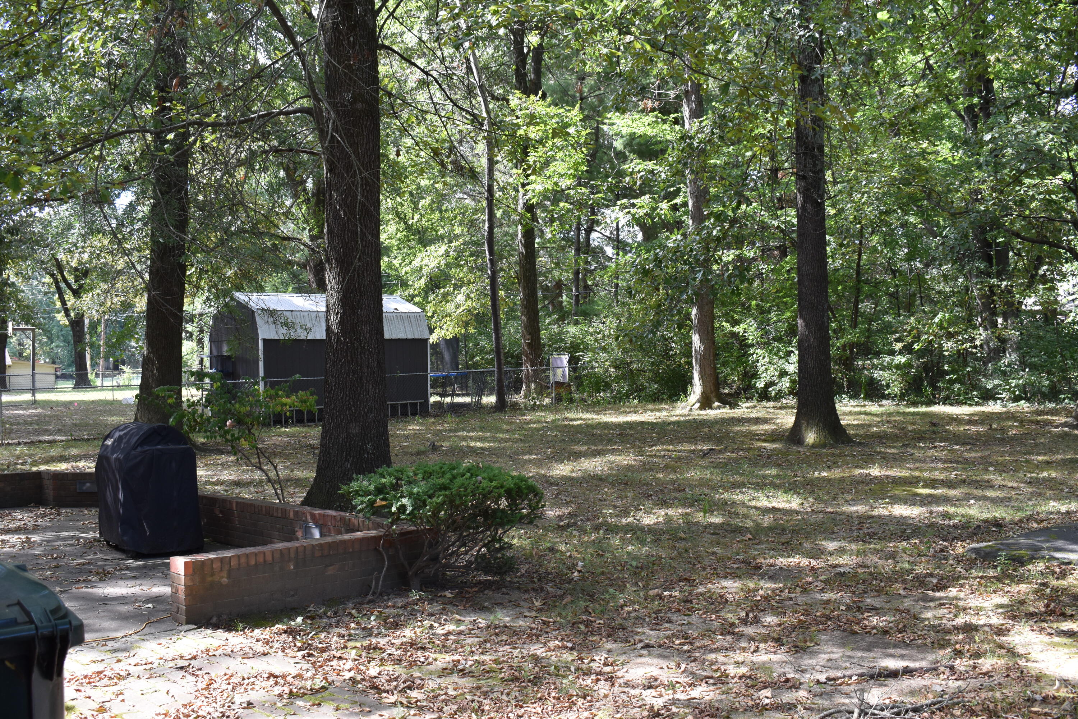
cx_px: 539
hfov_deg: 51.3
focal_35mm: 38
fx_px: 1123
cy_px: 360
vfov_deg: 35.5
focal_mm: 25
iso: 400
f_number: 6.3
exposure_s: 1/160
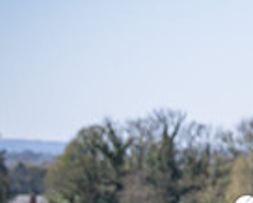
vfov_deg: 4.2
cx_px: 472
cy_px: 252
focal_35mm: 368
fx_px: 2757
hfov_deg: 5.2
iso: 200
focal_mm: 74
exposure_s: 1/1600
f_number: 4
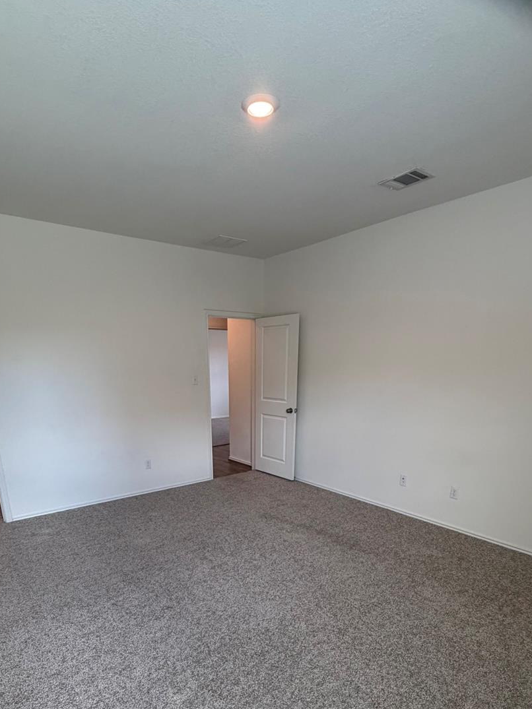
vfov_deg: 78.2
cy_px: 491
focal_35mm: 20
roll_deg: +1.0
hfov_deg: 65.9
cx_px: 244
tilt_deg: -16.6
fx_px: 410
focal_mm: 2.22
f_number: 2.2
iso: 250
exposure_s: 1/120
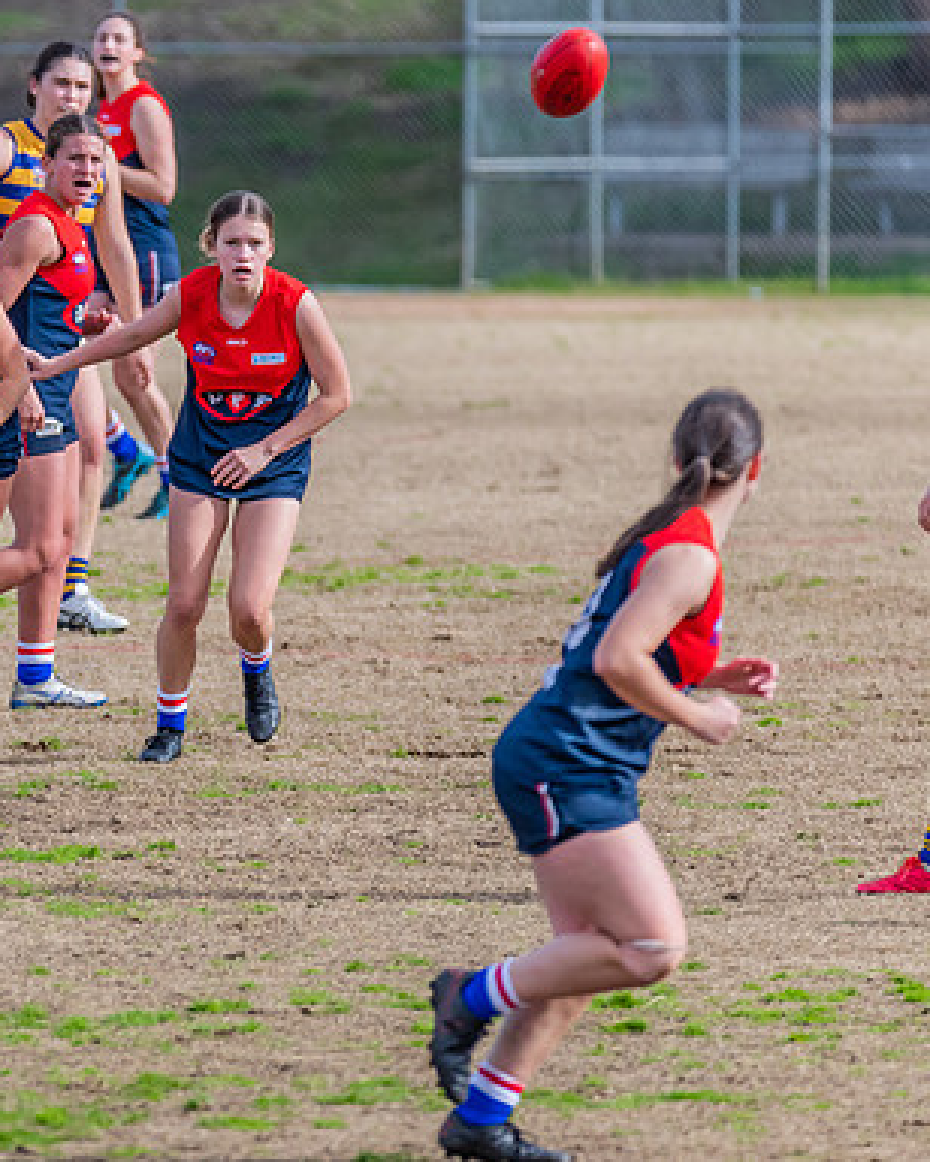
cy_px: 525
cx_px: -187
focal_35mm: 717
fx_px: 24669
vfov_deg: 2.7
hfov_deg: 2.2
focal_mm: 360
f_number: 7.1
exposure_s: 1/1600
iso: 800
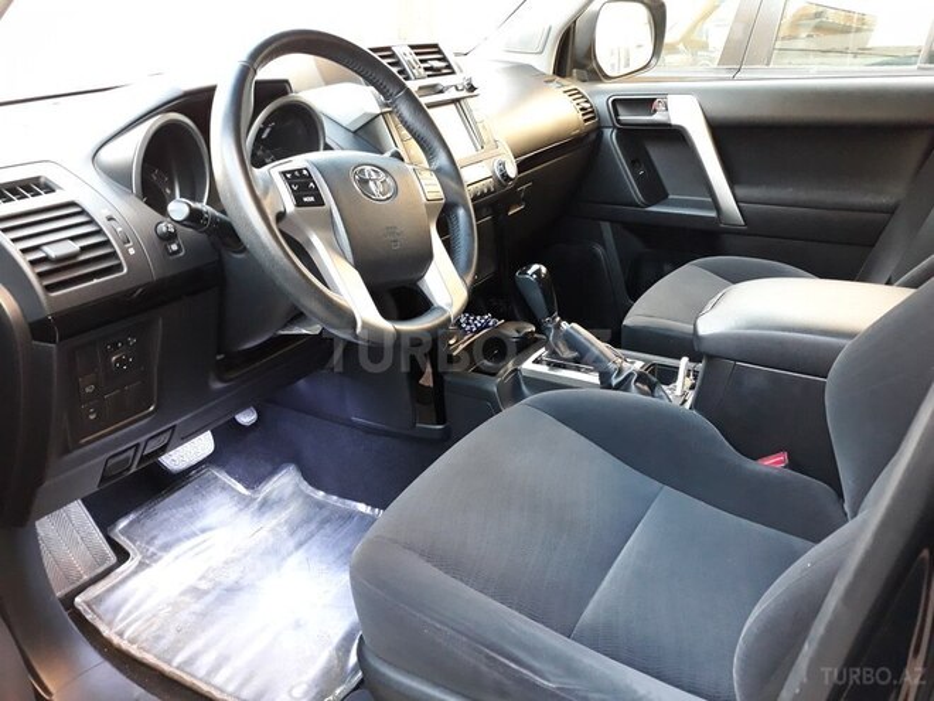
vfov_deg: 51.4
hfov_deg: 65.3
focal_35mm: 27
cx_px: 467
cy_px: 350
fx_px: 729
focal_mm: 3.71
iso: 400
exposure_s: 1/25
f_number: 1.7
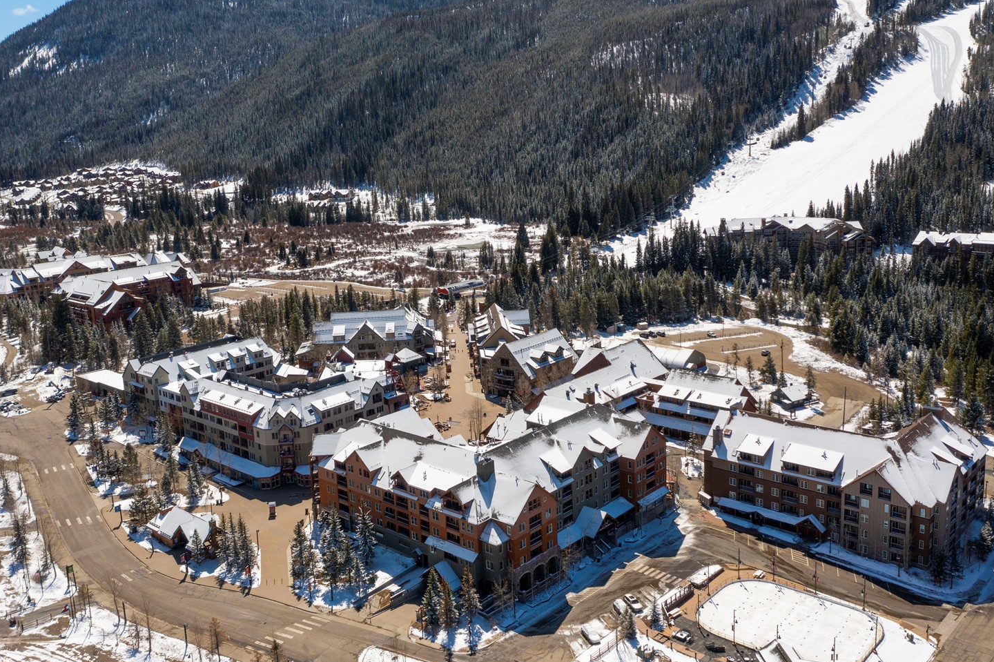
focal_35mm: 33
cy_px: 278
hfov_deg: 57.2
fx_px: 911
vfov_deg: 39.8
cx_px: 471
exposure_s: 1/1000
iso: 100
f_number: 6.3
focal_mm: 10.26
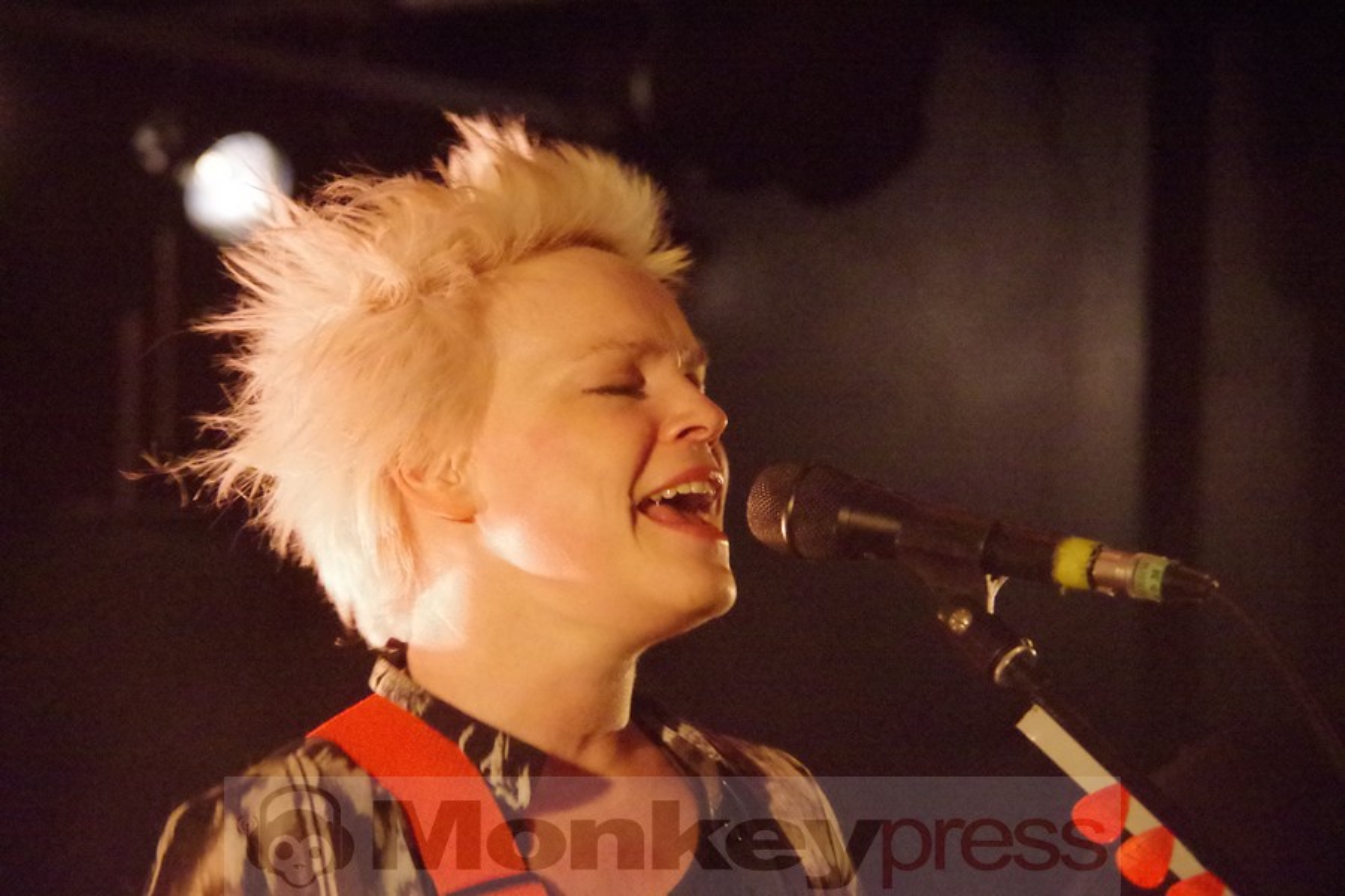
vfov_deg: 6.8
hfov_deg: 10.2
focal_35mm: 202
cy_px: 448
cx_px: 672
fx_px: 7565
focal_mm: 135
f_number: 5.6
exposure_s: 1/50
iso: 12800
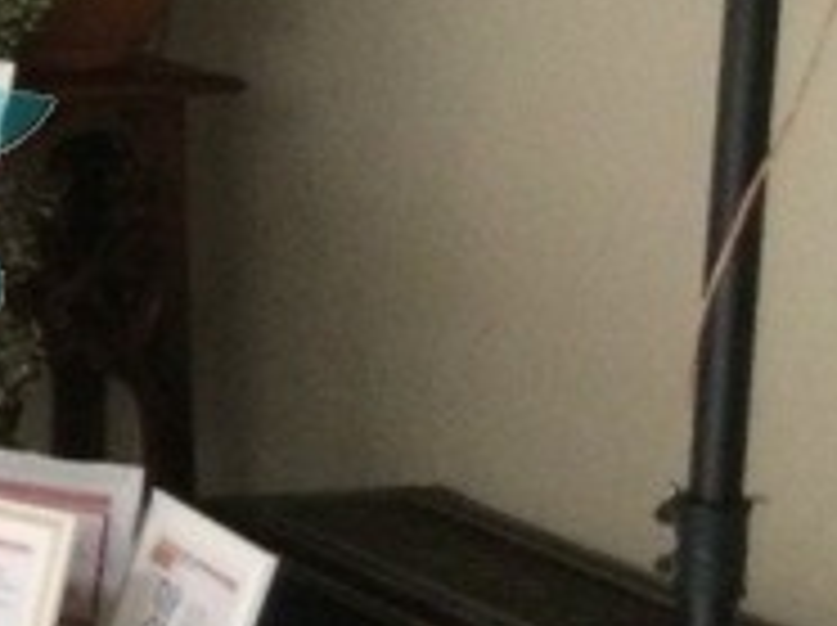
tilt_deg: -8.7
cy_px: 180
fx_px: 3695
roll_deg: -1.1
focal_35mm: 153
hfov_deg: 11.5
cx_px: -893
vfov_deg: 9.7
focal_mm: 4.15
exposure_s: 1/17
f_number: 2.2
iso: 250
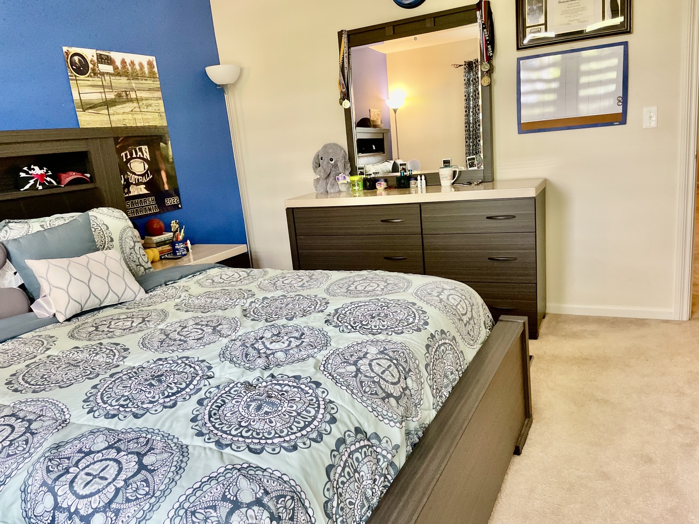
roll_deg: +6.3
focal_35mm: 26
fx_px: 525
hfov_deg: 67.3
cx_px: 350
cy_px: 262
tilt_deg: -13.4
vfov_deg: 53.1
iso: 320
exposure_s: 1/60
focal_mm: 4.2
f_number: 1.6
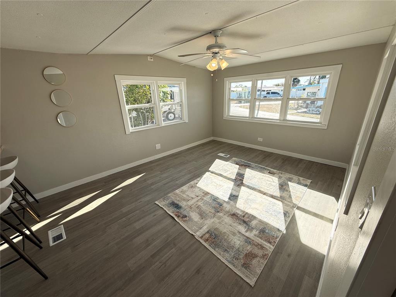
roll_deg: +2.2
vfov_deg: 85.7
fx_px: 160
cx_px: 198
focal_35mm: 14
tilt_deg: -19.1
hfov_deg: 102.1
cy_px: 148
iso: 50
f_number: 2.2
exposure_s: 1/275
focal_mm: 2.22
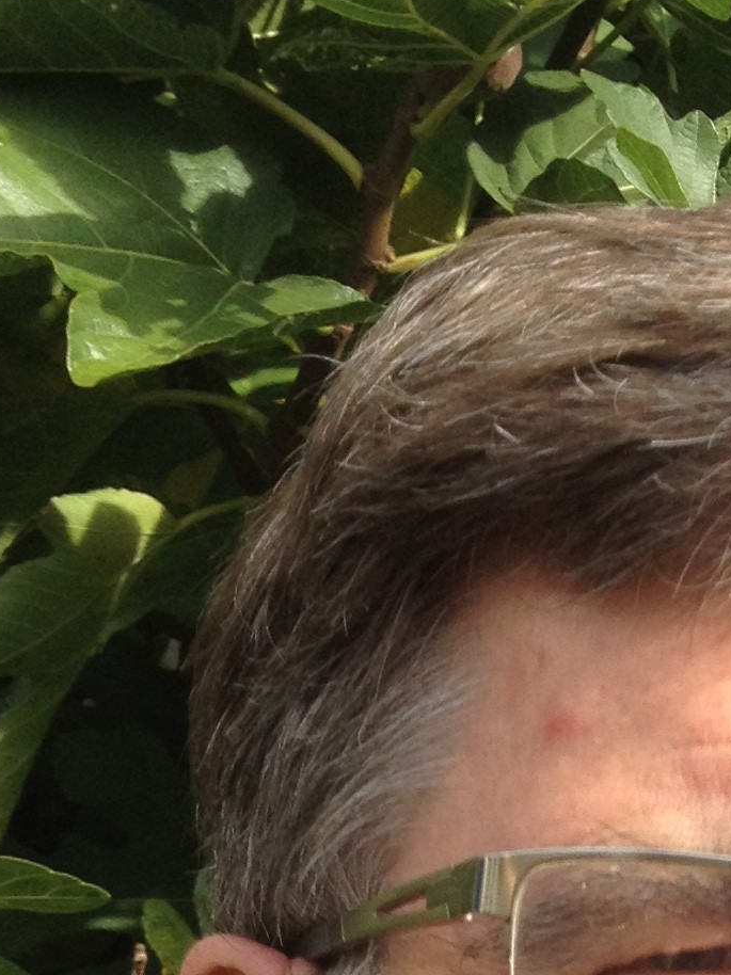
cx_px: 847
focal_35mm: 125
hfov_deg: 11.6
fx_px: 3521
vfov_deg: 14.6
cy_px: 1504
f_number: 2.4
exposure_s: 1/383
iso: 50
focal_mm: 4.28
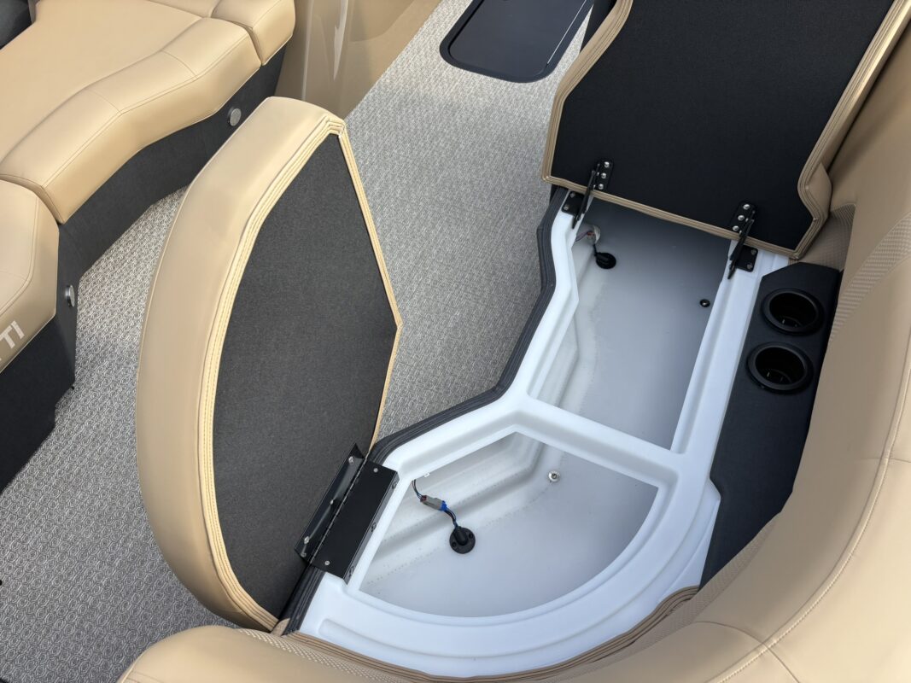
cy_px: 342
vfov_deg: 53.1
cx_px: 456
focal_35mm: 26
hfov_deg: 67.3
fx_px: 684
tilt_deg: -54.5
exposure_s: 1/1190
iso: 50
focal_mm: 5.96
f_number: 1.6
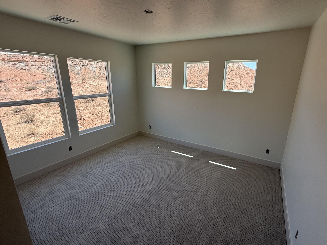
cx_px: 180
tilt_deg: -14.1
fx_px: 161
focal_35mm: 17
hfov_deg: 90.7
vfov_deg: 74.7
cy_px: 121
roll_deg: -0.9
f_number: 2.2
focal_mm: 2.22
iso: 50
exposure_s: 1/301
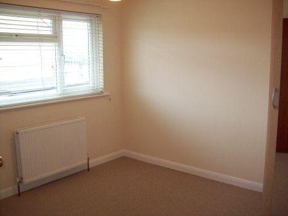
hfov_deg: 51.4
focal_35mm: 36
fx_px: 300
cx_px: 144
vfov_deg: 39.7
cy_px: 108
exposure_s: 1/71
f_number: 2.7
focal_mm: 6
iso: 200
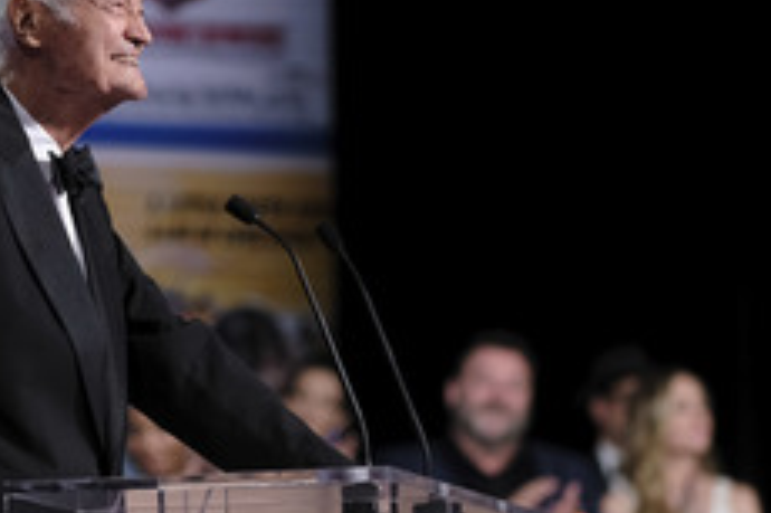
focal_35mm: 265
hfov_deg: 7.7
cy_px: 161
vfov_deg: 5.2
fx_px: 5671
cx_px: 45
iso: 1600
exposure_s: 1/400
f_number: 2
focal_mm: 90
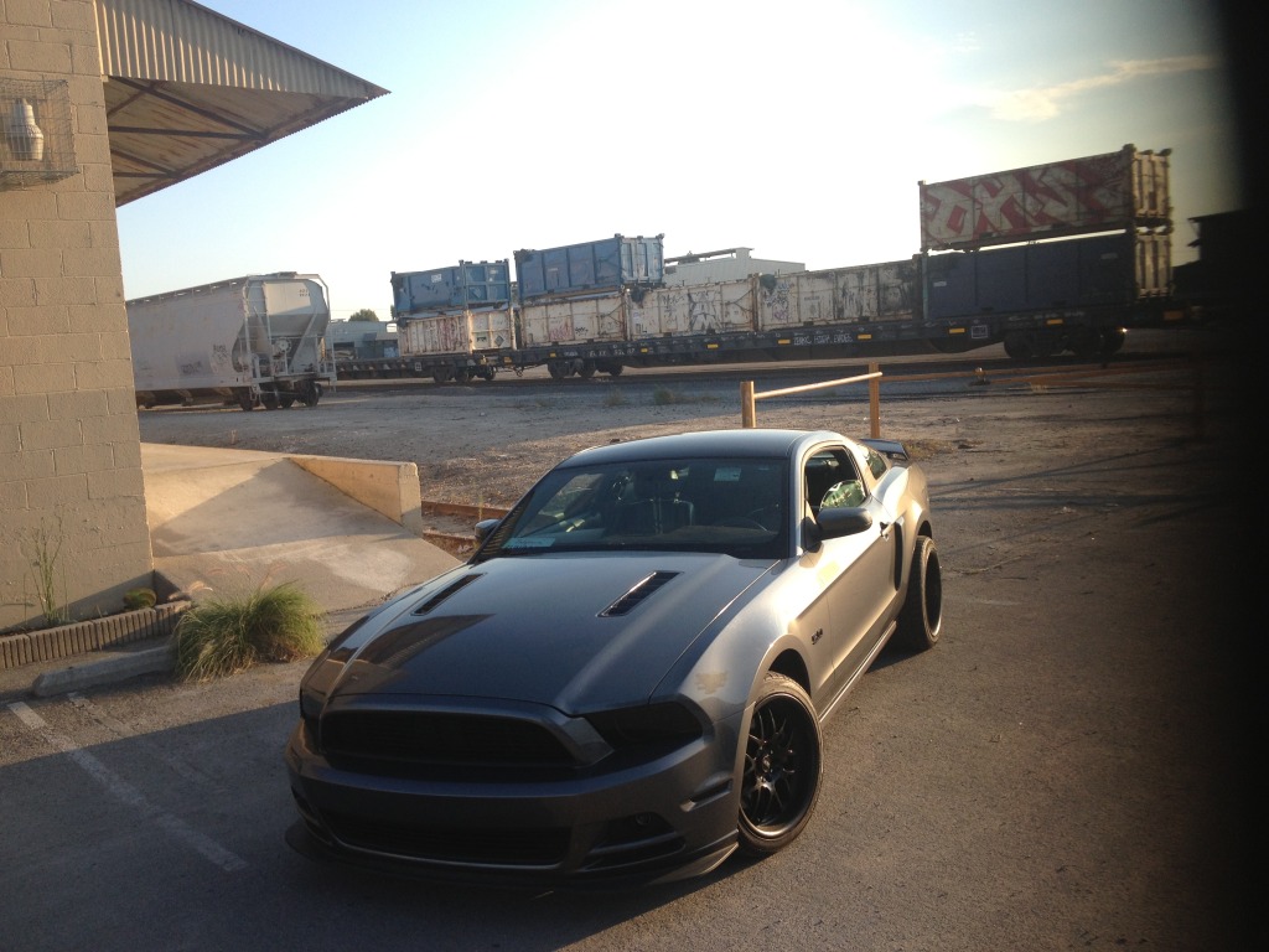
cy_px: 476
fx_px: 1283
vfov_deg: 40.7
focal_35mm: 35
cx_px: 634
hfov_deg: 52.6
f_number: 2.4
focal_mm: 4.3
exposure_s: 1/531
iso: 50
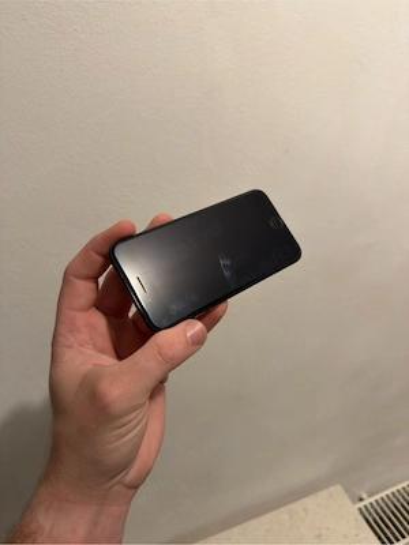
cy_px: 272
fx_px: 378
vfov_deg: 71.6
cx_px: 204
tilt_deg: -25.9
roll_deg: +9.4
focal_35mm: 24
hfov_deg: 56.8
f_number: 1.78
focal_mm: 6.76
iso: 160
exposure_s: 1/50
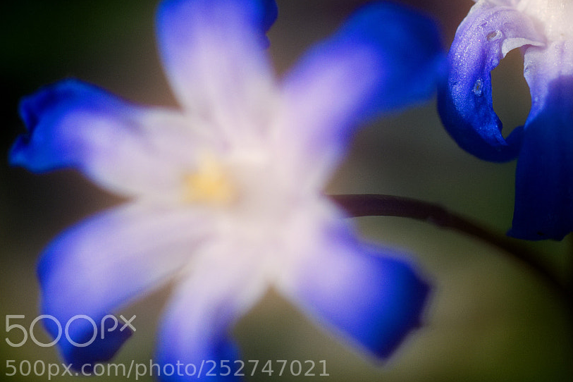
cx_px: 525
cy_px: 47
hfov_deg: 6.6
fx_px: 4934
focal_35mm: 310
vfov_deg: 4.4
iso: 200
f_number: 8
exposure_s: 1/500
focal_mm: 105
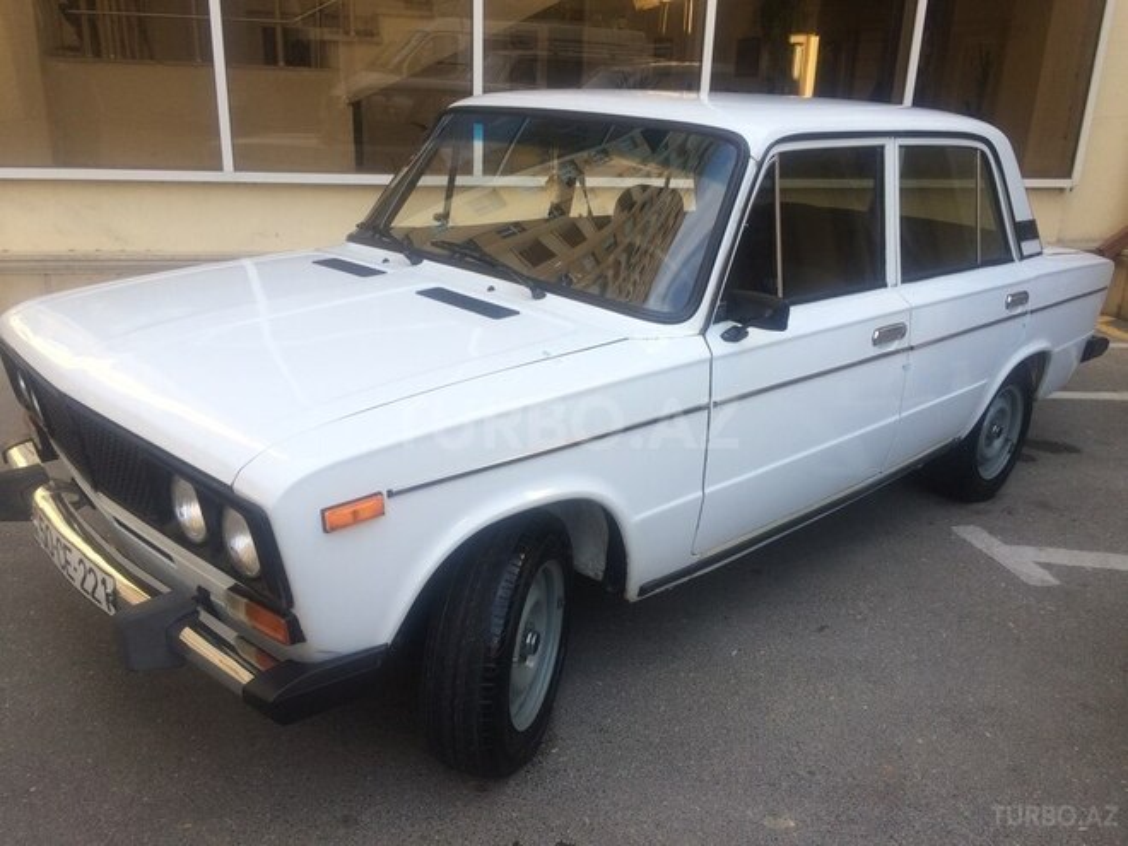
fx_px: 945
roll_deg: -1.0
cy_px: 423
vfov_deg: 48.2
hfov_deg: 61.7
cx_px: 564
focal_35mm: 29
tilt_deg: -19.2
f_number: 2.2
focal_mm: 4.15
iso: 32
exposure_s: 1/193
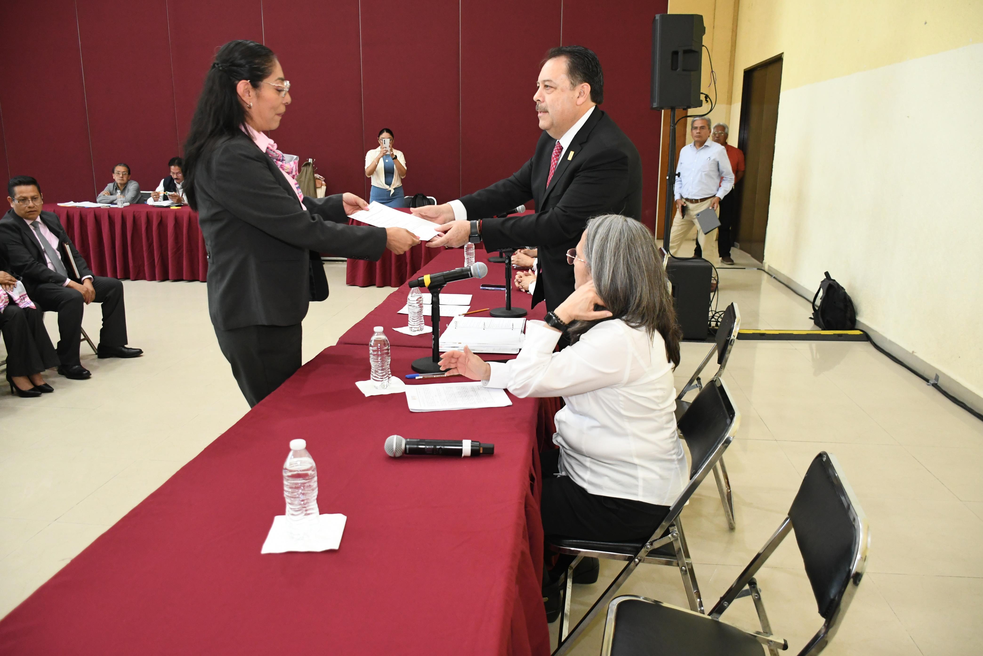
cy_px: 328
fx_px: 737
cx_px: 492
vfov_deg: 47.9
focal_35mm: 27
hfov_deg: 67.4
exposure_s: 1/100
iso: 2500
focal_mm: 18
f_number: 3.5
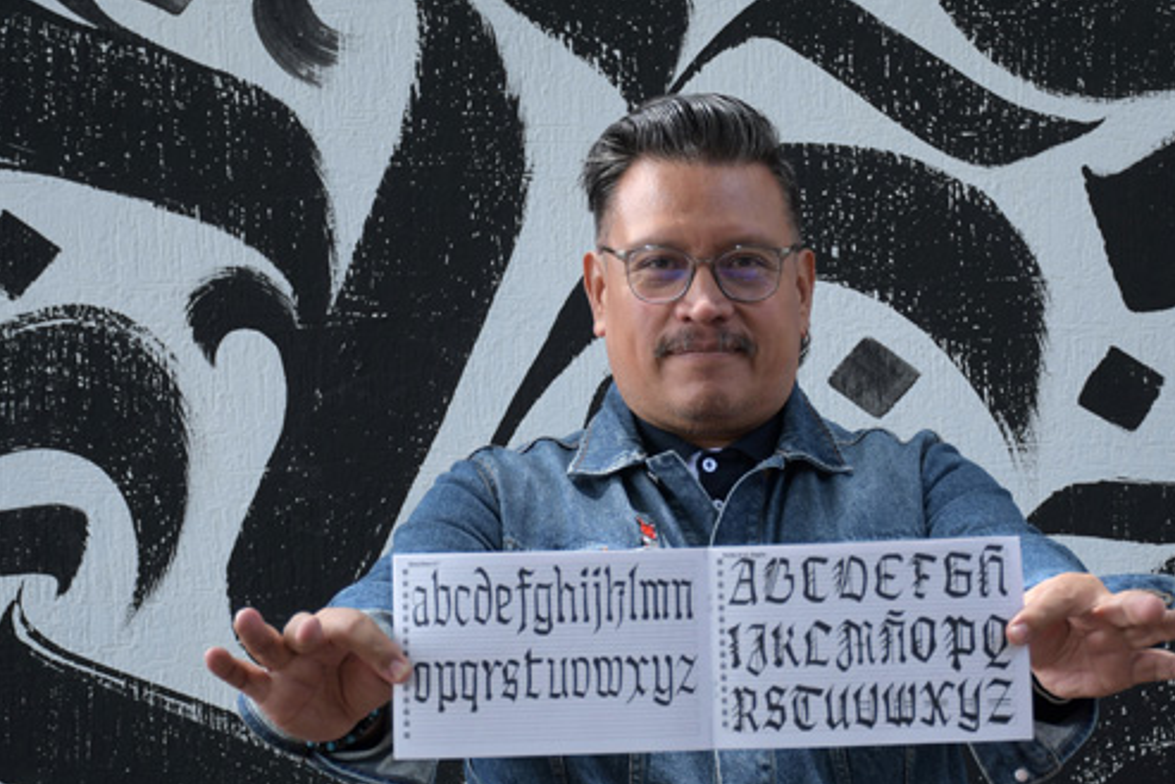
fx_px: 2840
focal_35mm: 87
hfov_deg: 23.3
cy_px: 485
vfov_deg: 15.7
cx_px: 741
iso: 200
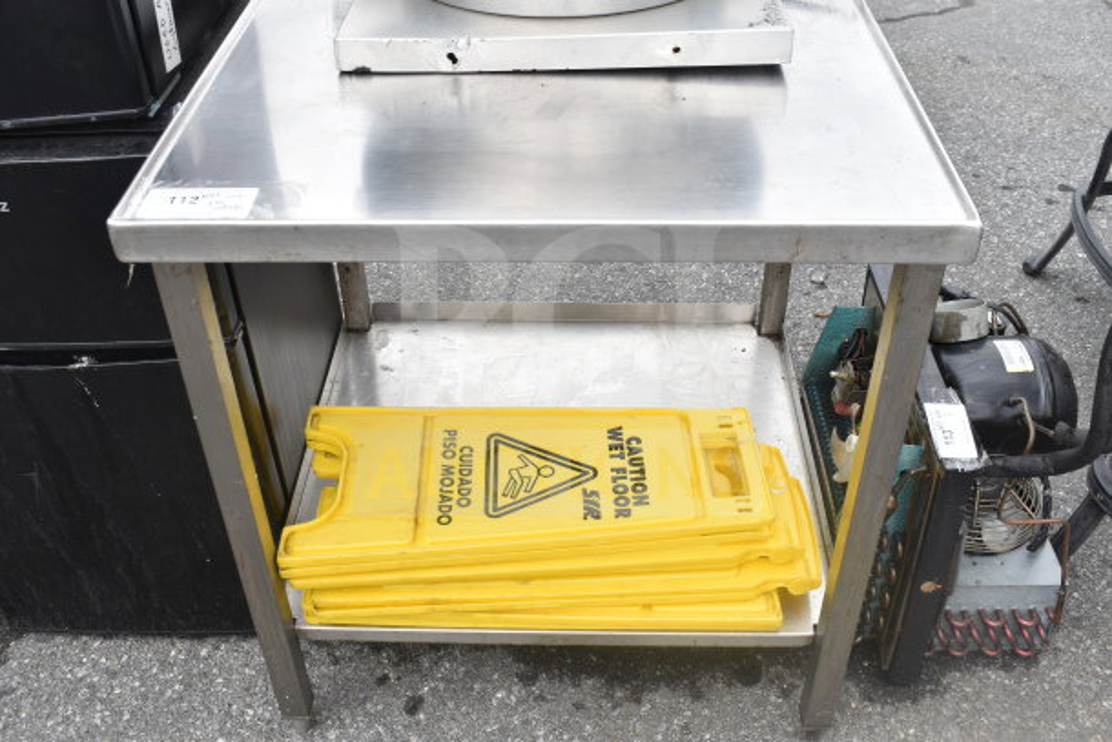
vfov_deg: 36.9
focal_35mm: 36
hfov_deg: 53.1
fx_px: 1112
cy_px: 371
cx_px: 556
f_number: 8
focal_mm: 24
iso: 200
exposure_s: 1/250
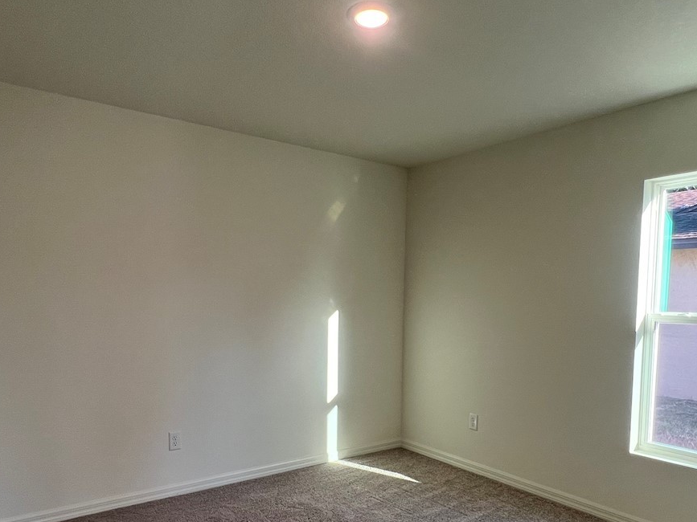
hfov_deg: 71.6
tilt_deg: -4.6
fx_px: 483
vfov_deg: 55.9
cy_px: 337
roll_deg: -0.3
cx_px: 362
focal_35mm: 24
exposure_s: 1/120
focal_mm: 1.57
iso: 80
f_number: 1.8
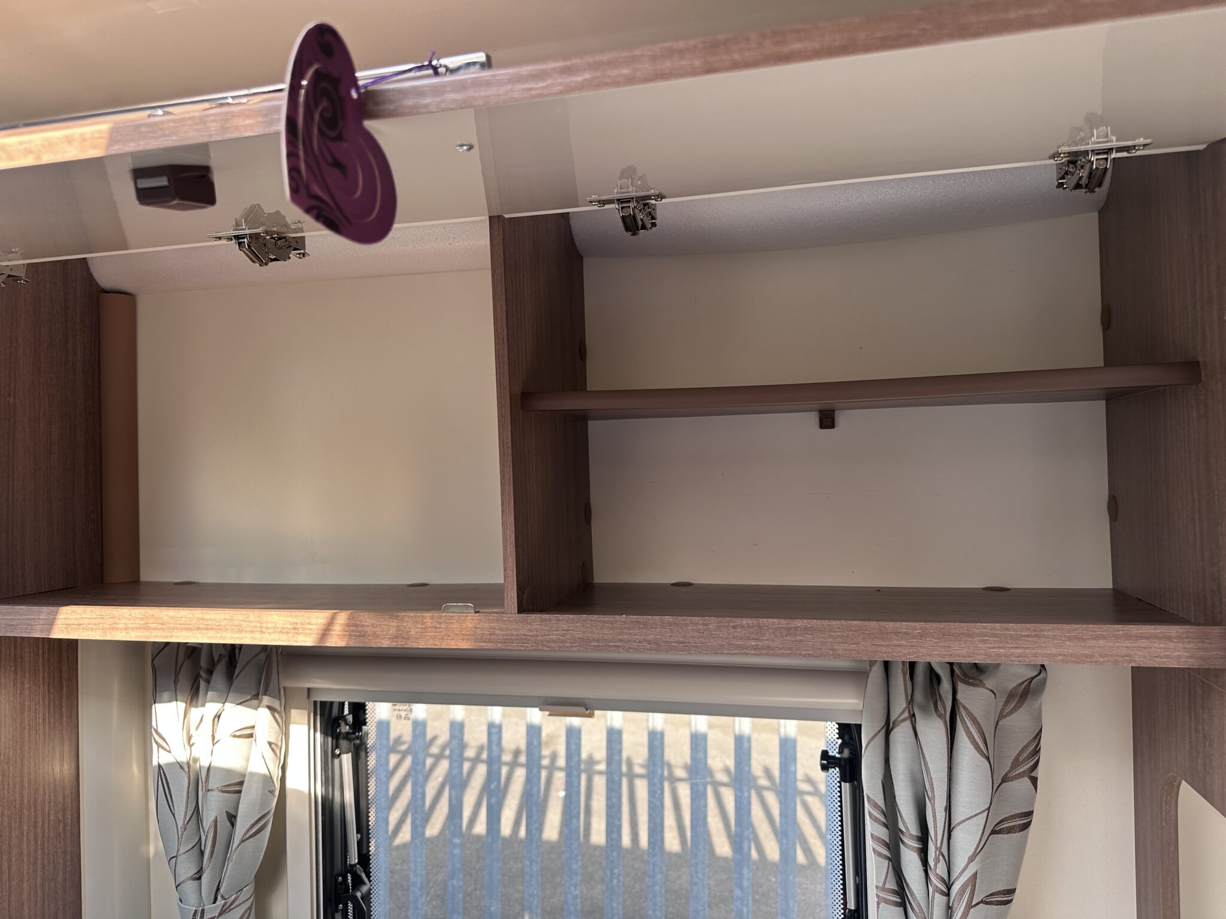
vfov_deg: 56.8
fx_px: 850
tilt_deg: +5.1
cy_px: 460
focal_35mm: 24
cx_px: 613
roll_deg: -0.7
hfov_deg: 71.6
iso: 64
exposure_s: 1/175
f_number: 1.78
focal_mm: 6.86
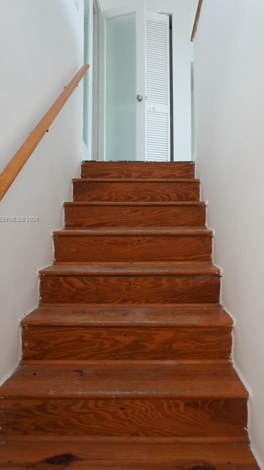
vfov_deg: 66.0
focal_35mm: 29
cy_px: 219
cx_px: 147
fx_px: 361
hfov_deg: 40.1
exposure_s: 1/160
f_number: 4
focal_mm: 16
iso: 500
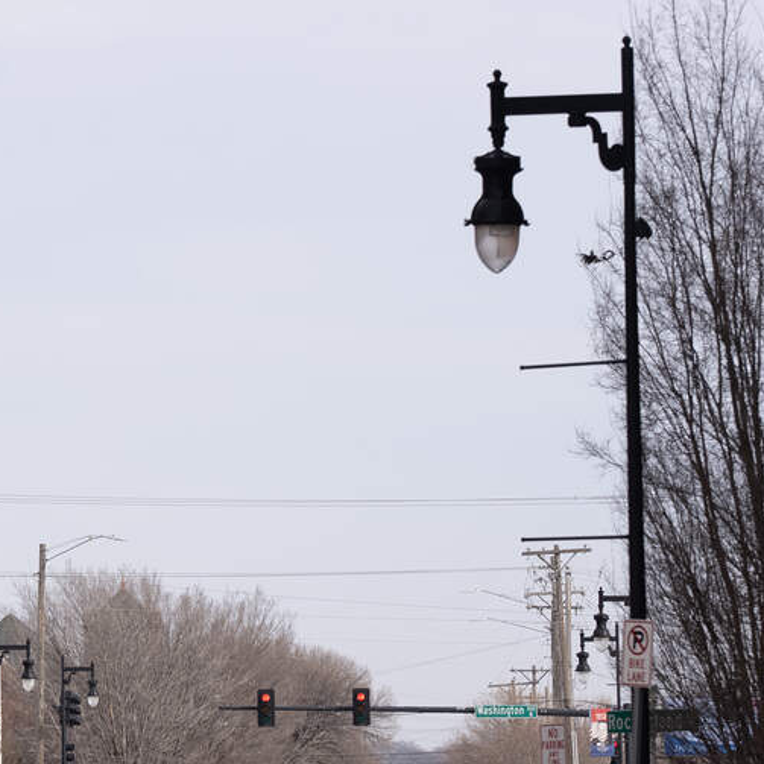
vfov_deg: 6.2
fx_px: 7042
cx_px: 52
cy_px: 488
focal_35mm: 282
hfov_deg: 6.2
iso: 125
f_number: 5
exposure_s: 1/800
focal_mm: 139
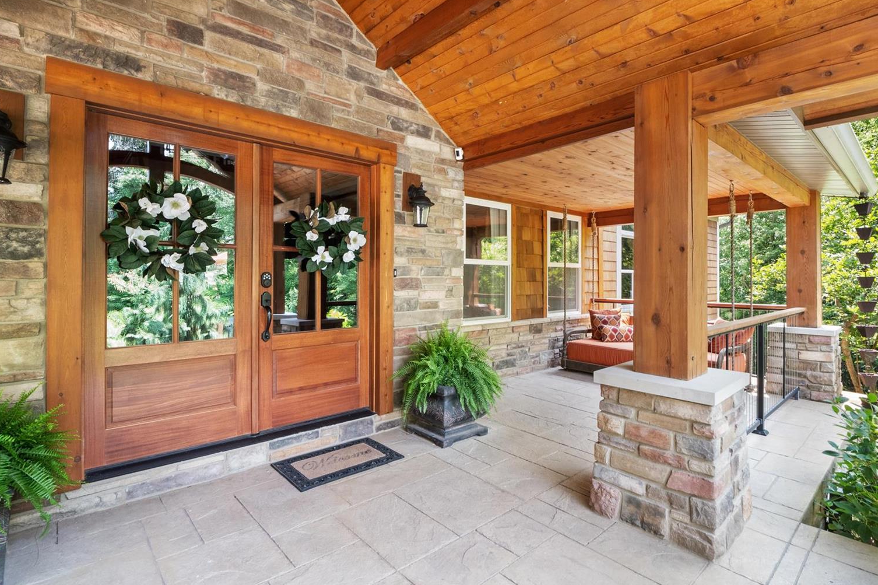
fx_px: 414
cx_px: 450
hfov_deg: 93.3
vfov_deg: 70.4
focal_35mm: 17
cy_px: 284
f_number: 9
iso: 400
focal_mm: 8
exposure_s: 1/100
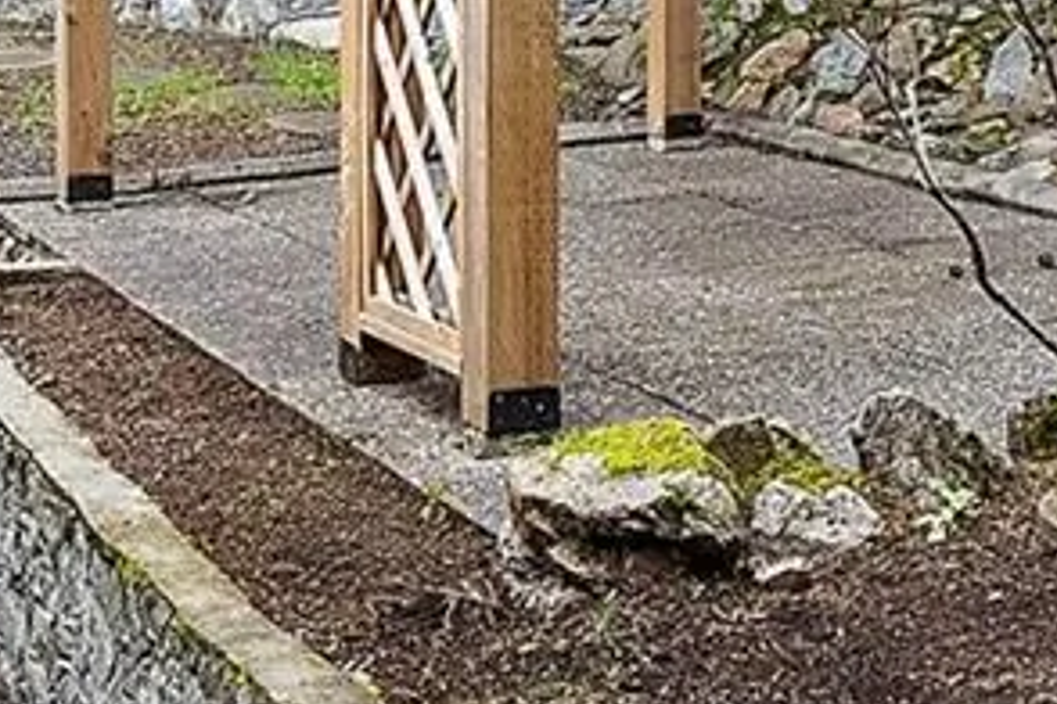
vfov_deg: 15.1
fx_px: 2554
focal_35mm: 87
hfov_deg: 22.5
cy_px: -154
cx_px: 1039
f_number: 7.1
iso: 320
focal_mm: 16
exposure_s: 1/10
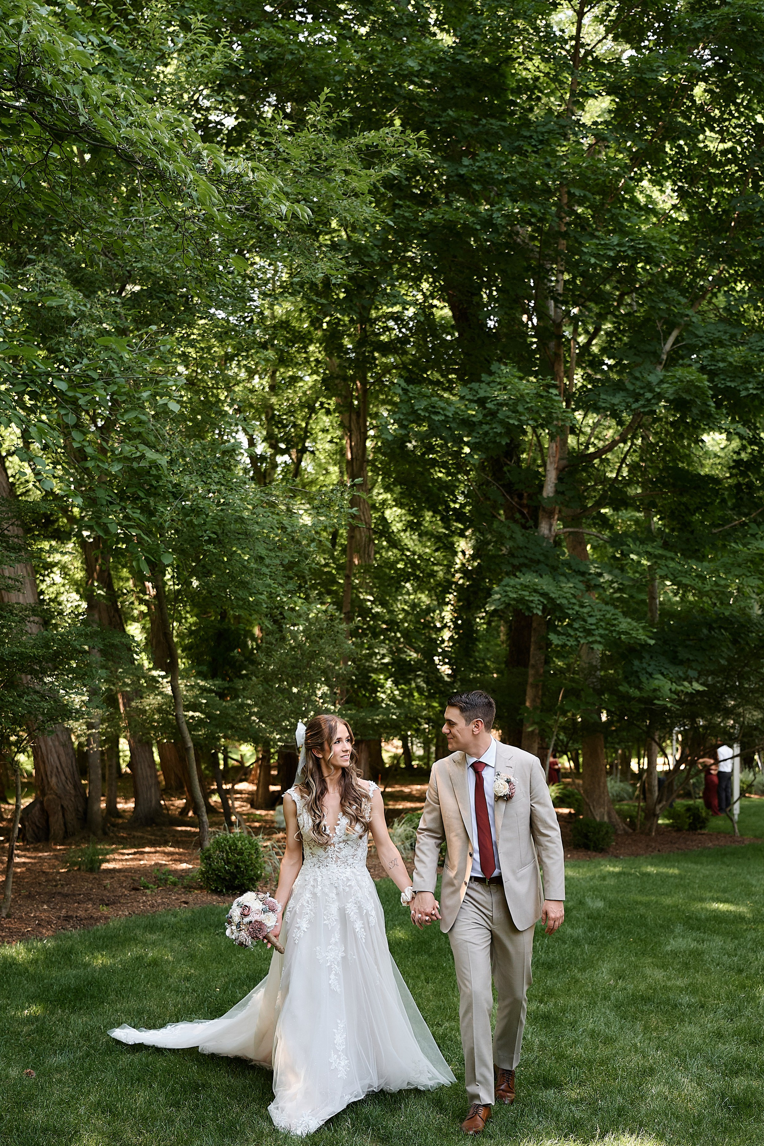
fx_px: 1305
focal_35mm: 41
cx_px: 366
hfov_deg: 32.6
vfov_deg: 47.4
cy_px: 607
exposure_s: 1/400
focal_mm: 36
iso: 500
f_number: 2.8
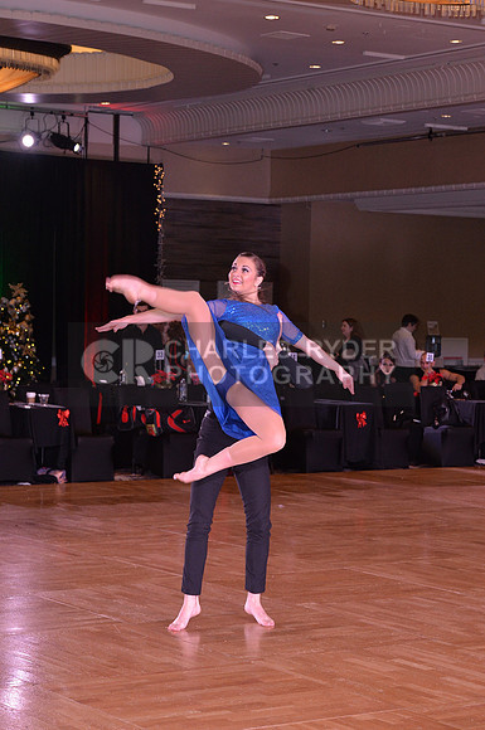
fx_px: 1824
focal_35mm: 90
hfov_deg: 15.1
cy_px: 365
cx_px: 242
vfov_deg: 22.7
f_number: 6.3
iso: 2000
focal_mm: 90
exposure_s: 1/250
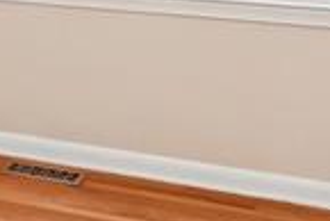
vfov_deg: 12.1
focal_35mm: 106
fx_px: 973
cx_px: -273
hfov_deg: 16.1
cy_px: -150
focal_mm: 10
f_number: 8
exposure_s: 1/20
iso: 400
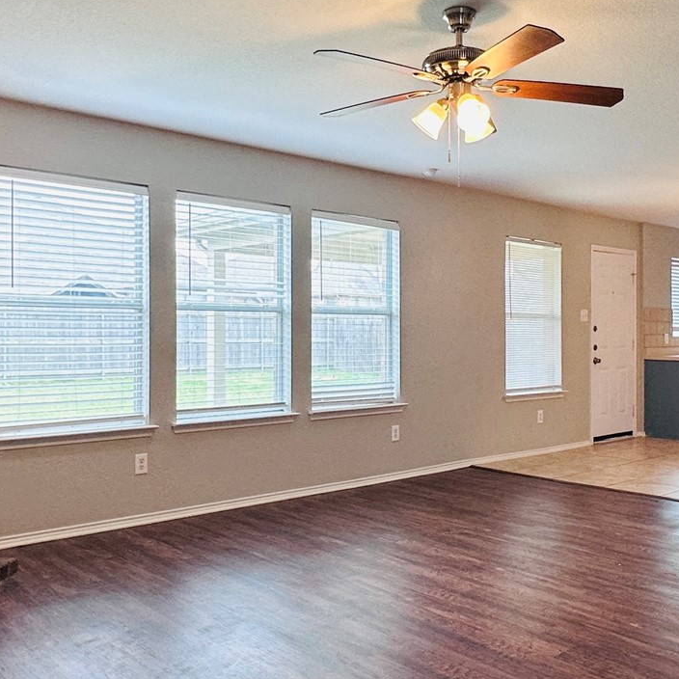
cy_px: 326
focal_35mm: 36
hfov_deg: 45.9
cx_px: 398
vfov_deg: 46.0
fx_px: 799
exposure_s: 1/120
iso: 100
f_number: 2.2
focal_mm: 2.22
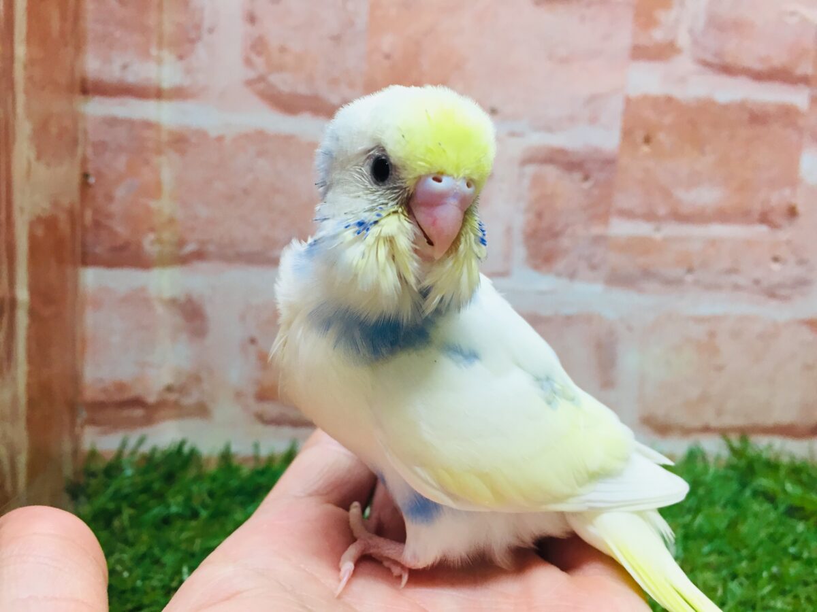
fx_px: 684
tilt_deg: -7.7
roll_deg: -3.0
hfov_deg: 61.7
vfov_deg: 48.2
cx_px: 408
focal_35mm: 29
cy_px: 306
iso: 40
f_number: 2.2
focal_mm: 4.15
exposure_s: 1/30
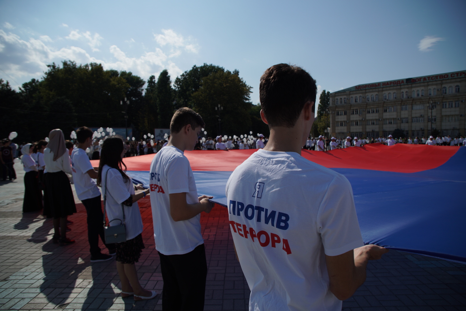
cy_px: 156
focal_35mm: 24
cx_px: 233
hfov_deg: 73.7
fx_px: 311
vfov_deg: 53.2
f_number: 4
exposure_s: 1/2500
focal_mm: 16
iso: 100
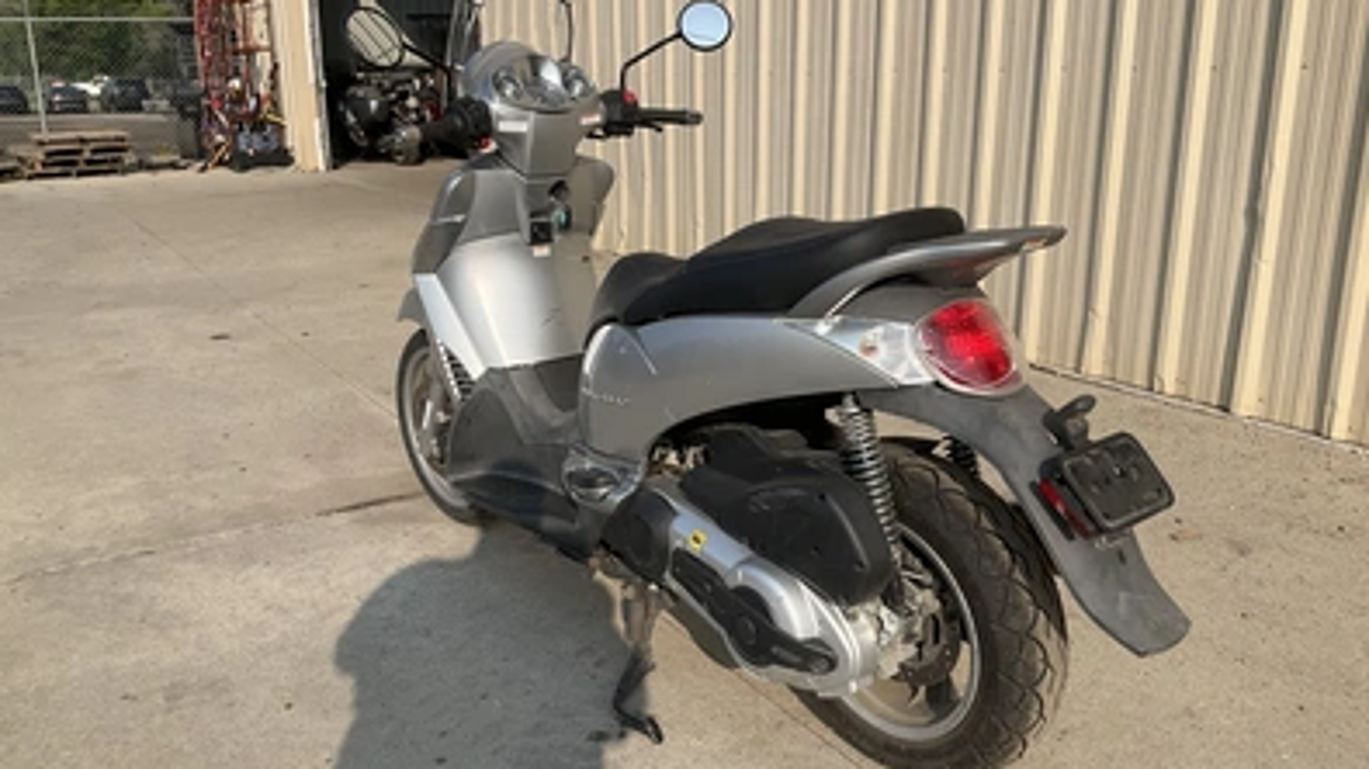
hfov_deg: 61.0
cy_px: 405
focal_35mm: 32
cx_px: 686
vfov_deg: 36.6
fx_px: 1161
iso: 25
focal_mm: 3
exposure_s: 1/1984
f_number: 1.8
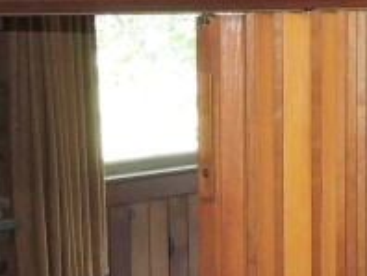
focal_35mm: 124
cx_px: 311
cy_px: 222
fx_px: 1316
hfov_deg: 15.7
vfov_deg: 11.9
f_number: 3
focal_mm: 4.3
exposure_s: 1/30
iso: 200
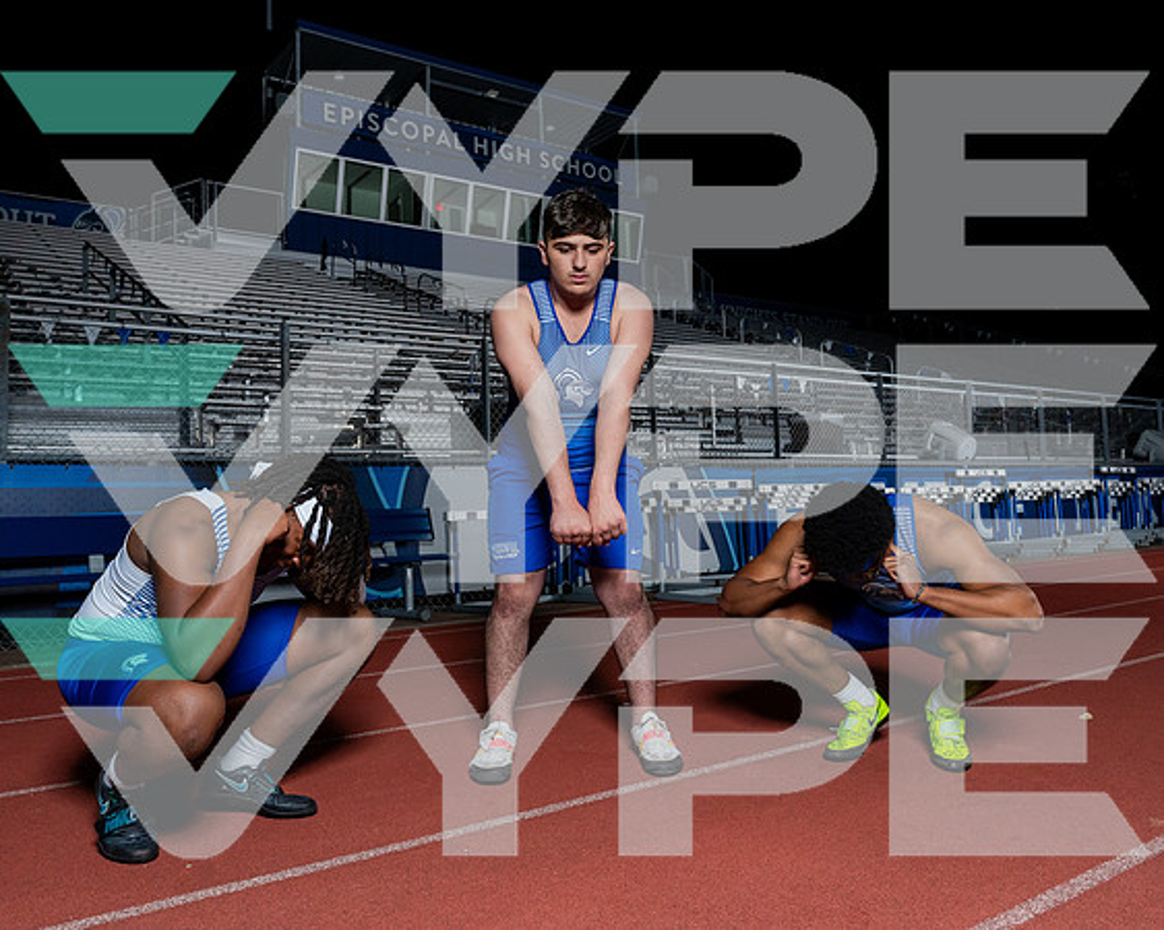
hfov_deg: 59.9
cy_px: 438
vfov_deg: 49.5
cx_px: 572
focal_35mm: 29
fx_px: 1010
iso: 1250
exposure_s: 1/250
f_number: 7.1
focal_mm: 24
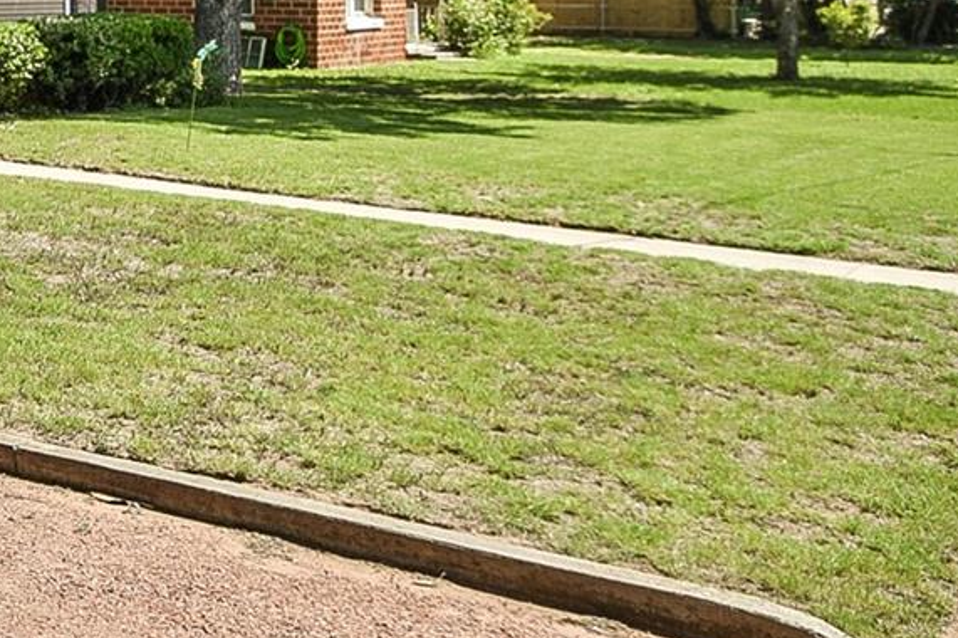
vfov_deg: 21.2
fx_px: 1646
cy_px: 4
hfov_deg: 25.1
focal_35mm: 62
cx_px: -466
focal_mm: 11.5
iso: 100
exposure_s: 1/200
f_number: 7.1
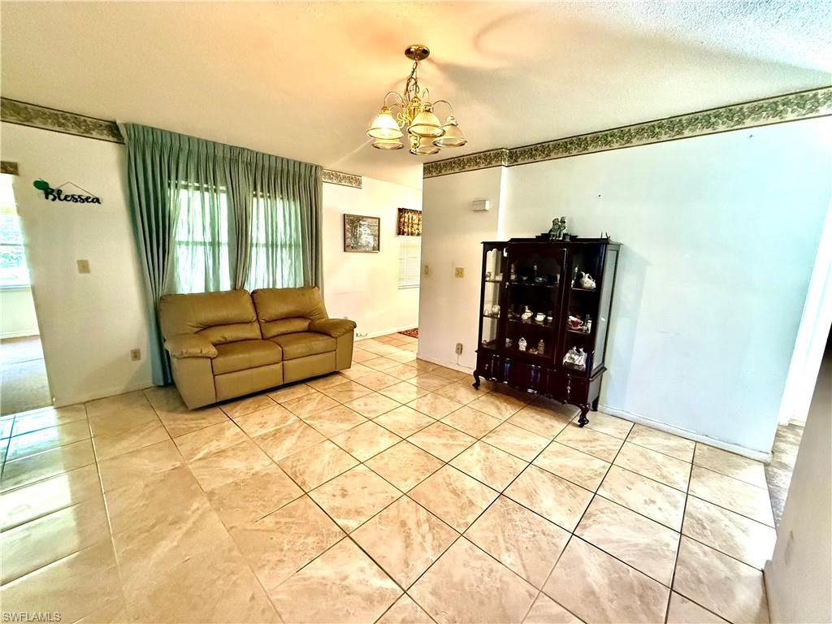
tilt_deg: -10.5
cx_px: 416
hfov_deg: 102.1
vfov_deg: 85.7
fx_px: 336
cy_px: 312
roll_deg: -2.3
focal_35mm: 14
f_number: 2.2
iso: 1000
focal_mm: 2.22
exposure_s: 1/60
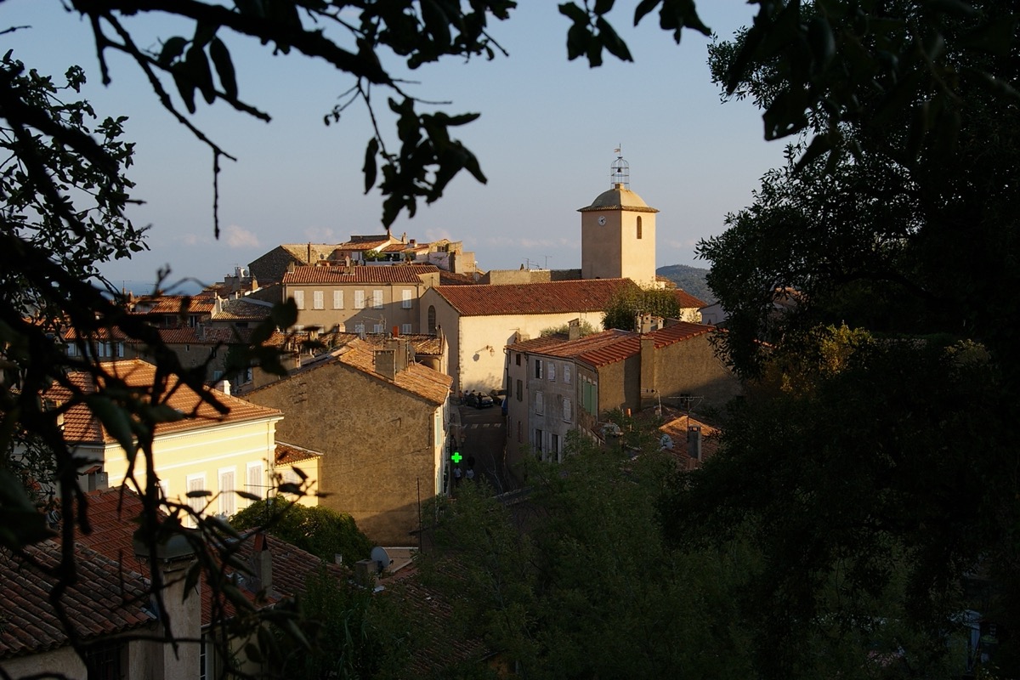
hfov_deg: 37.9
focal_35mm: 52
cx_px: 510
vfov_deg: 25.8
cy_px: 340
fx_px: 1487
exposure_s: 1/250
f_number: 9.5
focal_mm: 35
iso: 200
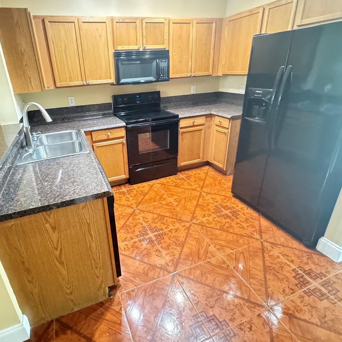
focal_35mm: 19
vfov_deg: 77.4
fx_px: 212
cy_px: 152
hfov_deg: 76.6
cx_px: 134
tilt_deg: -20.6
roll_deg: +4.2
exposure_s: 1/30
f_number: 2.2
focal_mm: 2.22
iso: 2000
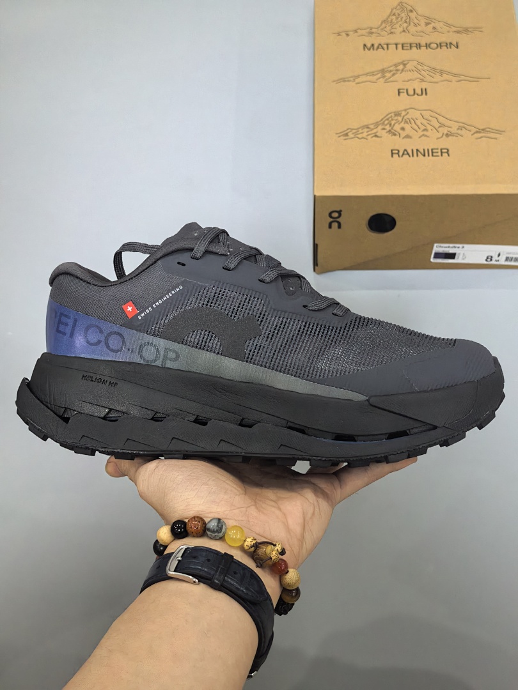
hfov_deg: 30.3
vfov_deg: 39.7
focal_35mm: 48
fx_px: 958
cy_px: 345
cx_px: 259
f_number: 2
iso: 1000
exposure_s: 1/133
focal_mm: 5.75
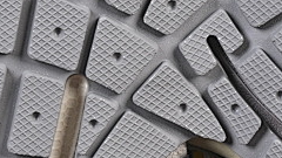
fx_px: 2640
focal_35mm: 353
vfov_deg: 3.4
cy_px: -7
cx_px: 159
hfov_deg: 6.1
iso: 160
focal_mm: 50
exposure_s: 1/80
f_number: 8
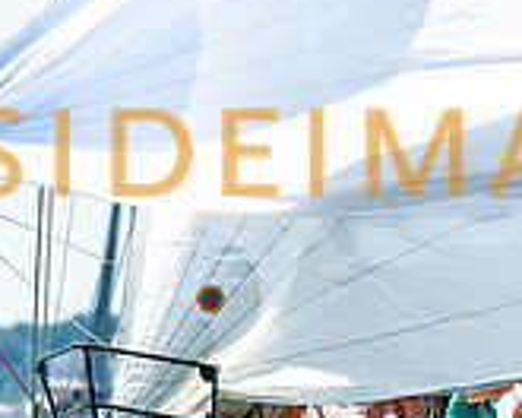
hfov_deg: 1.7
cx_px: 442
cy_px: 58
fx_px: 17133
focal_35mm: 1109
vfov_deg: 1.4
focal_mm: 300
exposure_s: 1/2000
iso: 250
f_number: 5
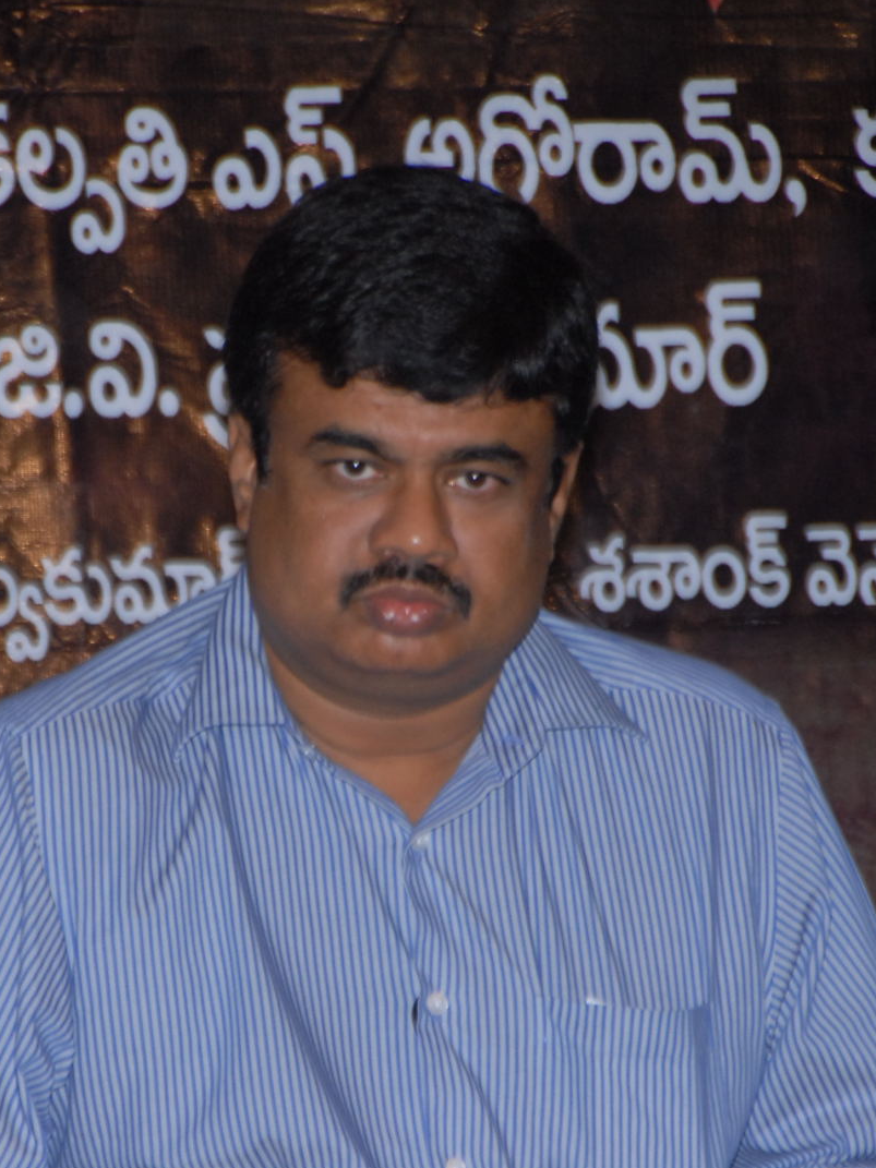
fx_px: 14579
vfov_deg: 4.6
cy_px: 583
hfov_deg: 3.4
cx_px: 309
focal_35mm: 432
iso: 500
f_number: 5.6
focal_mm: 200
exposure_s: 1/125
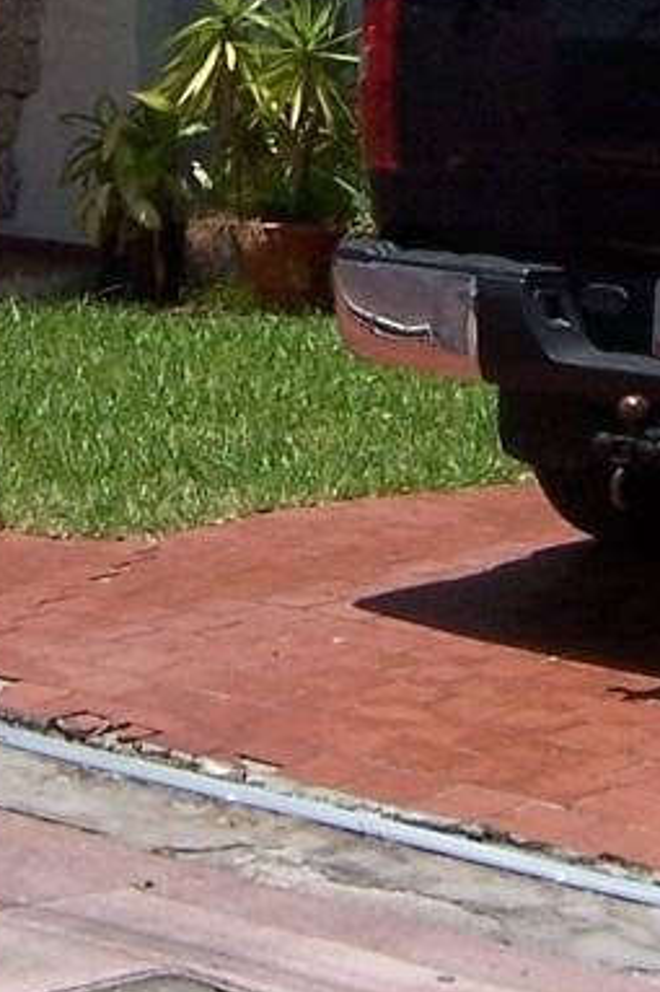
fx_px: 3826
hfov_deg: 9.9
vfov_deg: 14.4
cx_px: 355
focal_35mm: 139
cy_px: -127
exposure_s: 1/1000
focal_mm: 5.5
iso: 80
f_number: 4
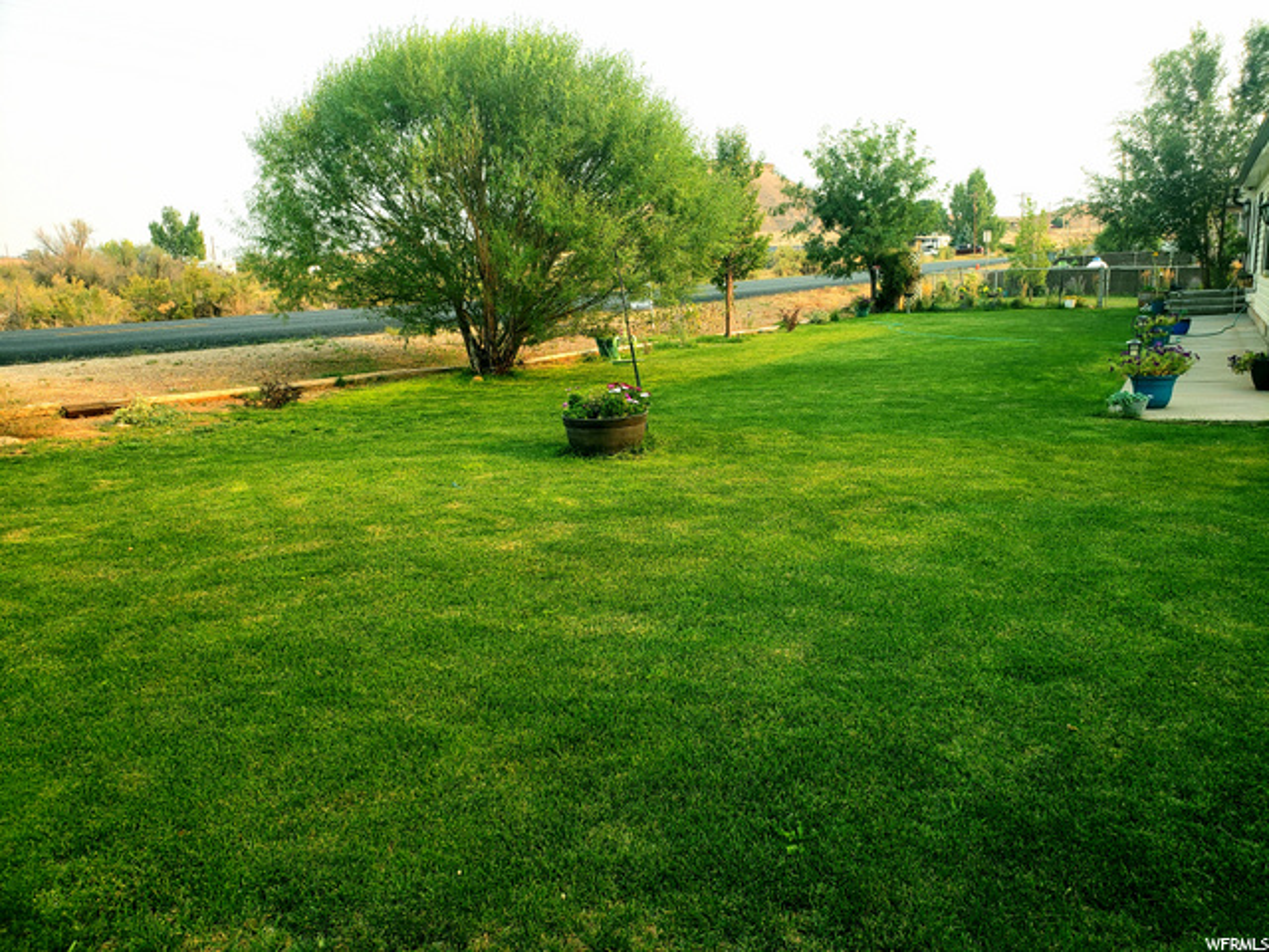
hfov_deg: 67.3
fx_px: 953
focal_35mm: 26
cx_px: 634
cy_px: 476
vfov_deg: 53.1
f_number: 2.4
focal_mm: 4.3
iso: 50
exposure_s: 1/604
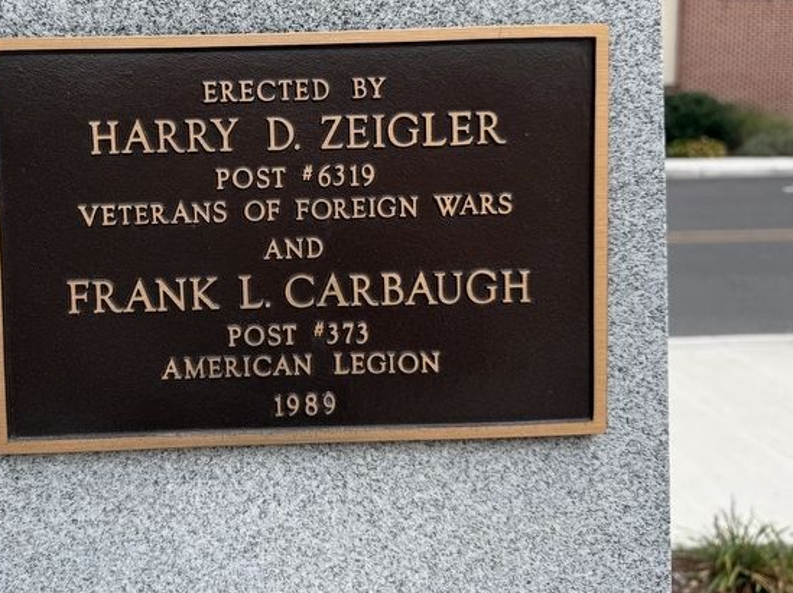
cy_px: 198
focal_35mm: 35
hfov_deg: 51.6
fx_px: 801
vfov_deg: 40.2
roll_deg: +0.5
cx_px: 261
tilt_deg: -3.9
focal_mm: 6.76
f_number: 1.78
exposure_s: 1/121
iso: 64
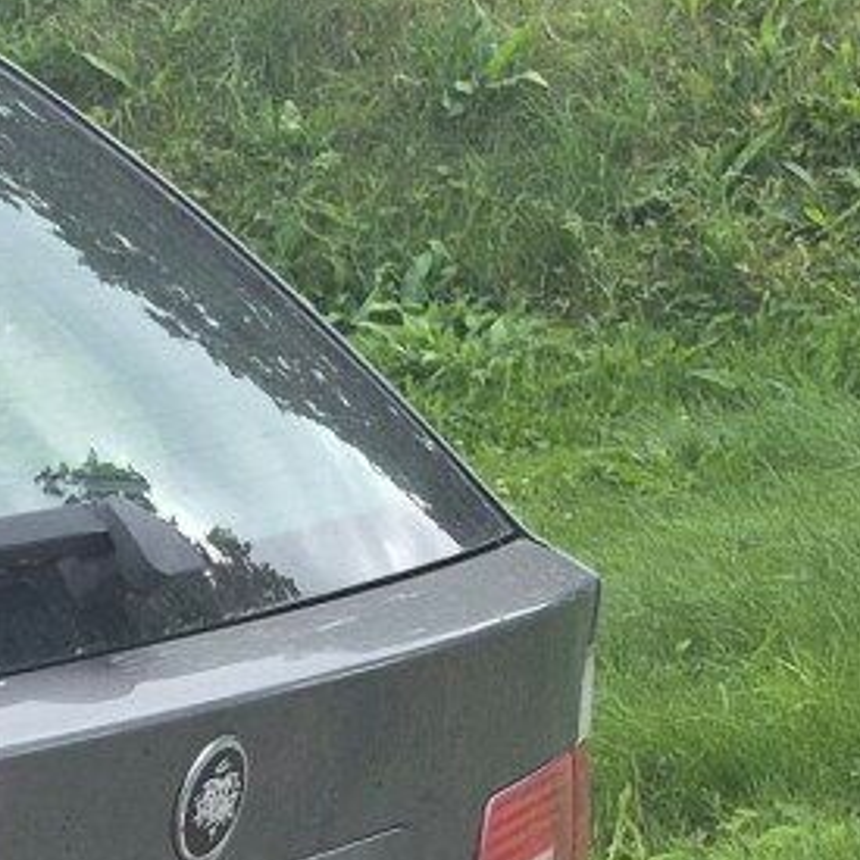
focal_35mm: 144
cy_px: 1221
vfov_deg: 11.7
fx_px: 4048
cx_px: -1342
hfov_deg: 10.2
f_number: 1.8
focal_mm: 5.4
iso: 80
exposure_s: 1/974
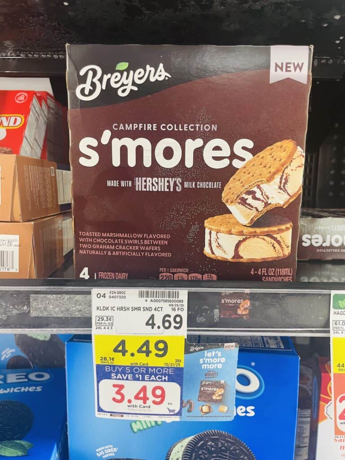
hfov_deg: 53.1
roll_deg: -0.7
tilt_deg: -7.0
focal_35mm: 26
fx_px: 346
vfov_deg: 67.3
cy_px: 230
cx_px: 172
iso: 80
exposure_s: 1/60
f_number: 1.6
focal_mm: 4.2
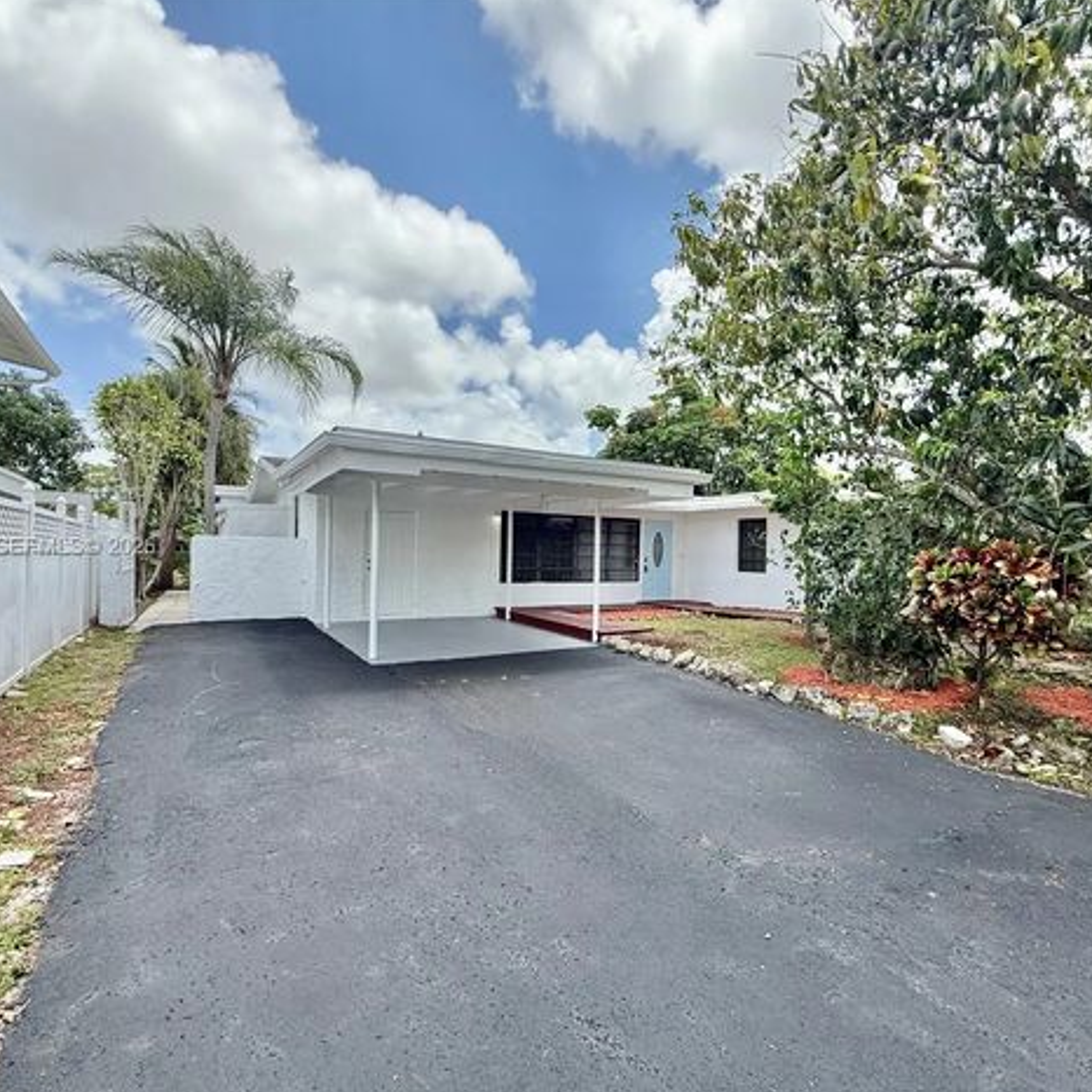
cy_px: 548
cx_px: 614
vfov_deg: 84.0
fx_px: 607
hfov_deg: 83.6
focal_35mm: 17
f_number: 2.2
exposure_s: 1/1125
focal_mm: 2.22
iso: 50
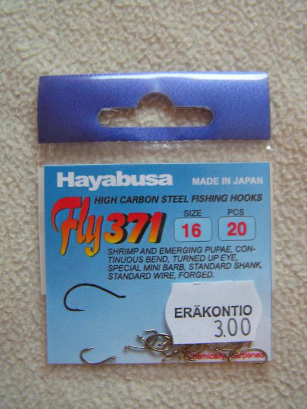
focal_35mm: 38
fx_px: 449
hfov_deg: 37.7
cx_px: 154
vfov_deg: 49.0
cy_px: 204
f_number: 2.8
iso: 200
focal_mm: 6.3
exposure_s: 1/13
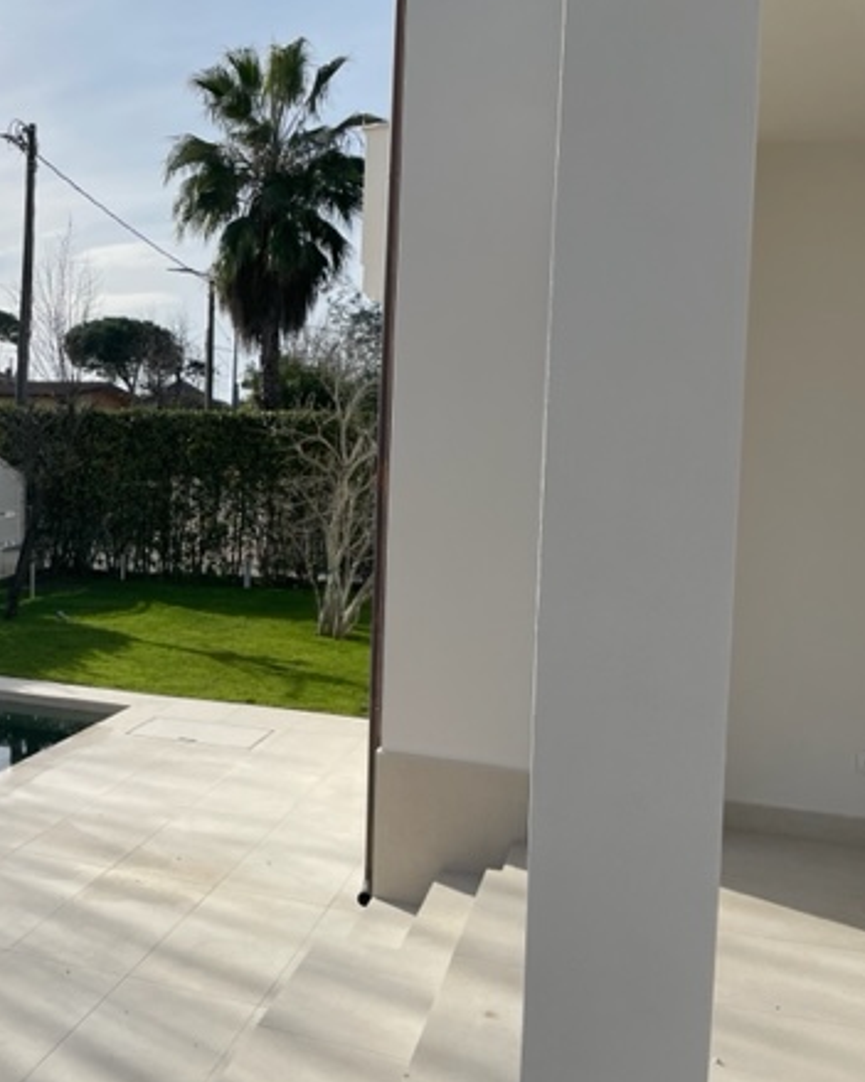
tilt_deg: -2.2
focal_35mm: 37
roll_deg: -2.2
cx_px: 94
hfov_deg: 37.6
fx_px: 1184
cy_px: 537
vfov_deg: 49.1
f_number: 1.6
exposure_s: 1/4831
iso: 32
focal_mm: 4.2
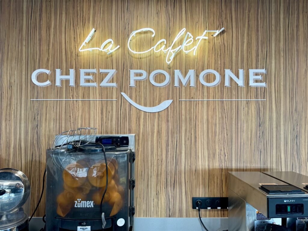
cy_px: 116
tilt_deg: +1.2
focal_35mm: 24
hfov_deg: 71.6
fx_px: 214
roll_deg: +1.1
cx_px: 154
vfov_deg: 56.8
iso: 80
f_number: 1.78
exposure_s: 1/100
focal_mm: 6.76
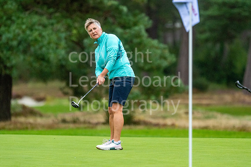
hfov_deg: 4.6
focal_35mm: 450
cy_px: 84
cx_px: 126
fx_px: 3136
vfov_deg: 3.1
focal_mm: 300
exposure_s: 1/1000
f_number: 4
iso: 1250
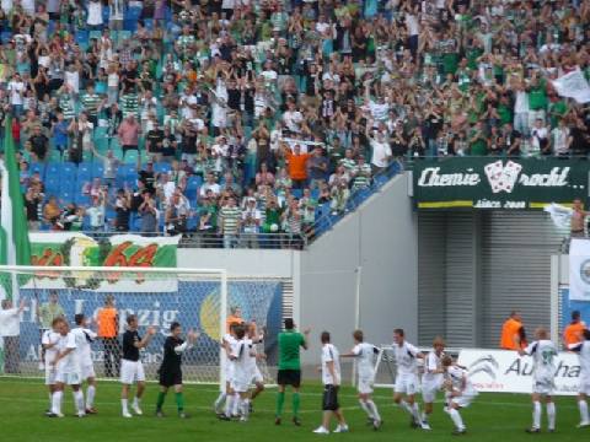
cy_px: 221
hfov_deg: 8.7
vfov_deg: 6.5
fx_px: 3886
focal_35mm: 228
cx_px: 295
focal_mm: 39.2
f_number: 4.9
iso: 100
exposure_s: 1/100
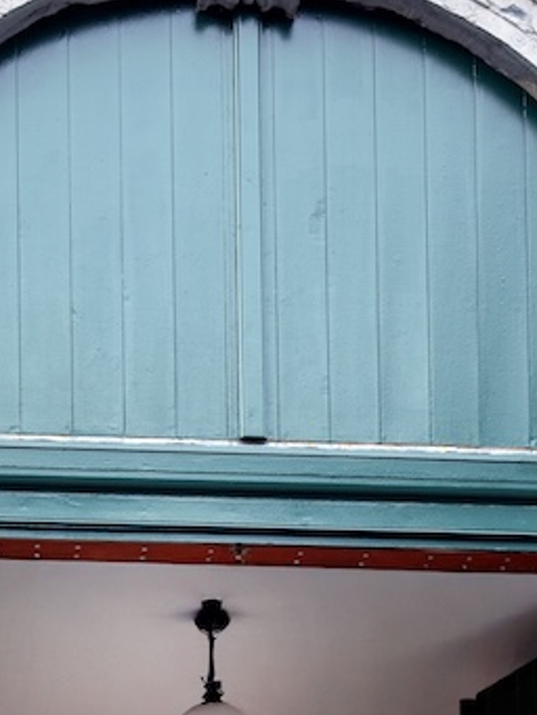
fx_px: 2191
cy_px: 765
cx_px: 231
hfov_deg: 14.0
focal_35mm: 106
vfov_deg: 17.9
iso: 320
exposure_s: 1/125
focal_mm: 41.1
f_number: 5.6
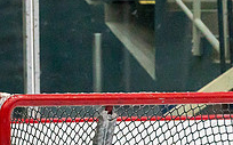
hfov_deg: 2.3
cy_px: 173
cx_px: -137
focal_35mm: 908
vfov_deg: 1.4
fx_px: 5759
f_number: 2.8
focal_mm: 200
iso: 3200
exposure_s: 1/1250
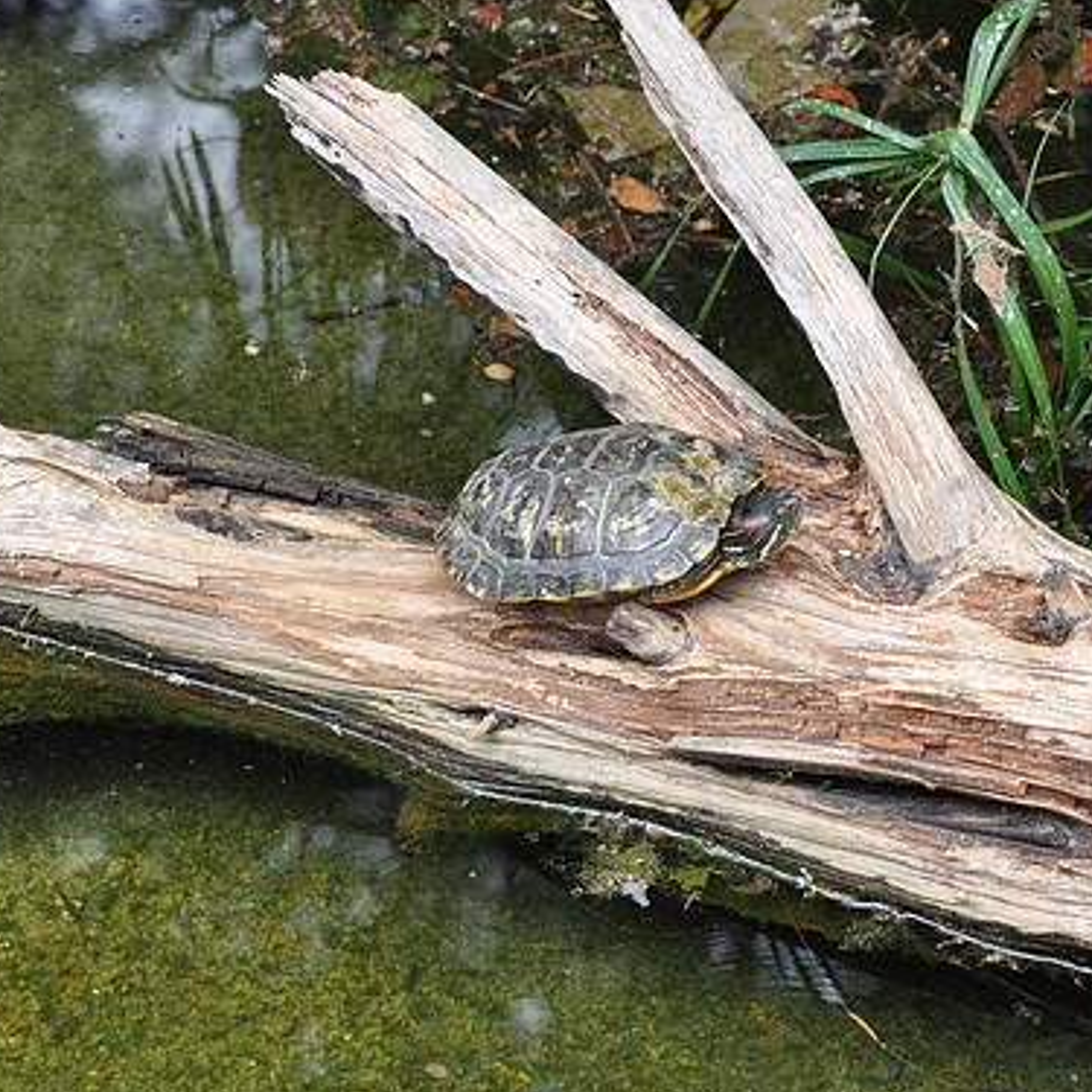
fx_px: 4925
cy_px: 552
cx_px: 661
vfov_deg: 12.7
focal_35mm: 138
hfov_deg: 12.6
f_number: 5
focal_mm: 70
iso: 400
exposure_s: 1/400
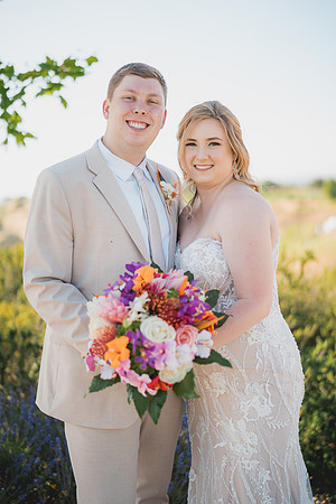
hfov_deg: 27.0
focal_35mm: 50
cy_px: 252
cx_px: 168
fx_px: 700
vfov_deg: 39.6
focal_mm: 50
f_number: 1.4
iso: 125
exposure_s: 1/1600
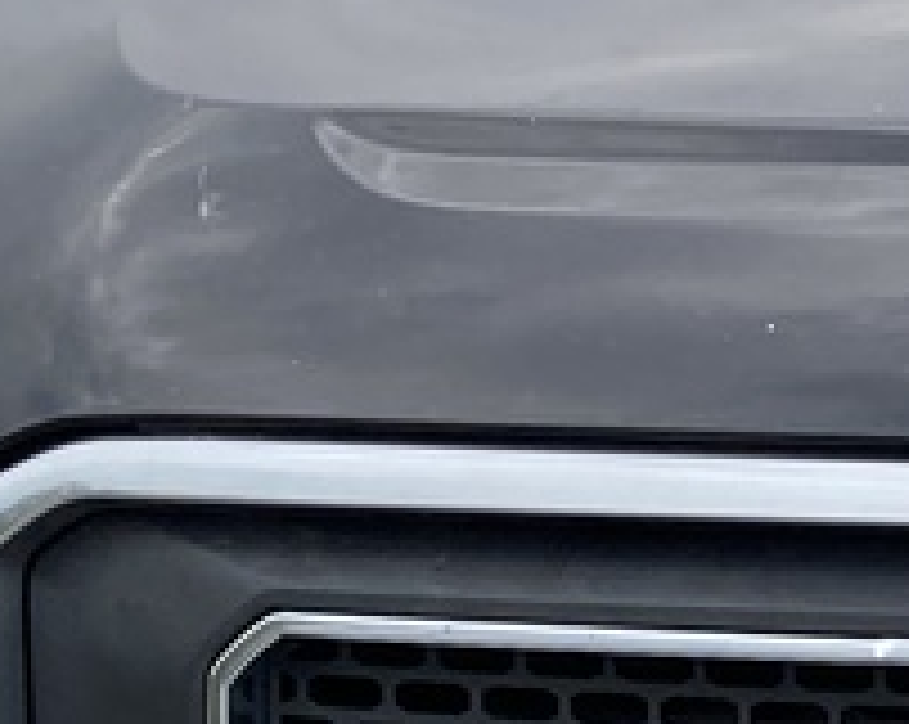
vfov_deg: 7.9
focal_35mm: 195
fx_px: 5238
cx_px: 1696
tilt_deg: -19.0
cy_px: 724
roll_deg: -1.1
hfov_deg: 9.4
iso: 20
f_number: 1.8
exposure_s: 1/747
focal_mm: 3.99
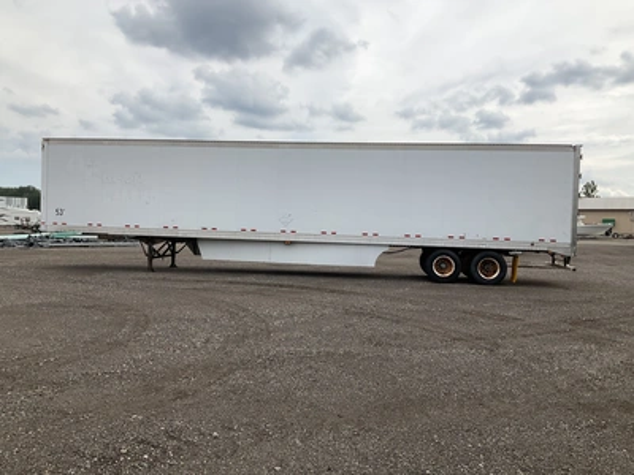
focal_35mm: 29
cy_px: 238
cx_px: 317
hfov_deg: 61.7
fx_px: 531
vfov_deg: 48.2
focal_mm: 3
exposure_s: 1/2538
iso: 25
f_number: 1.8
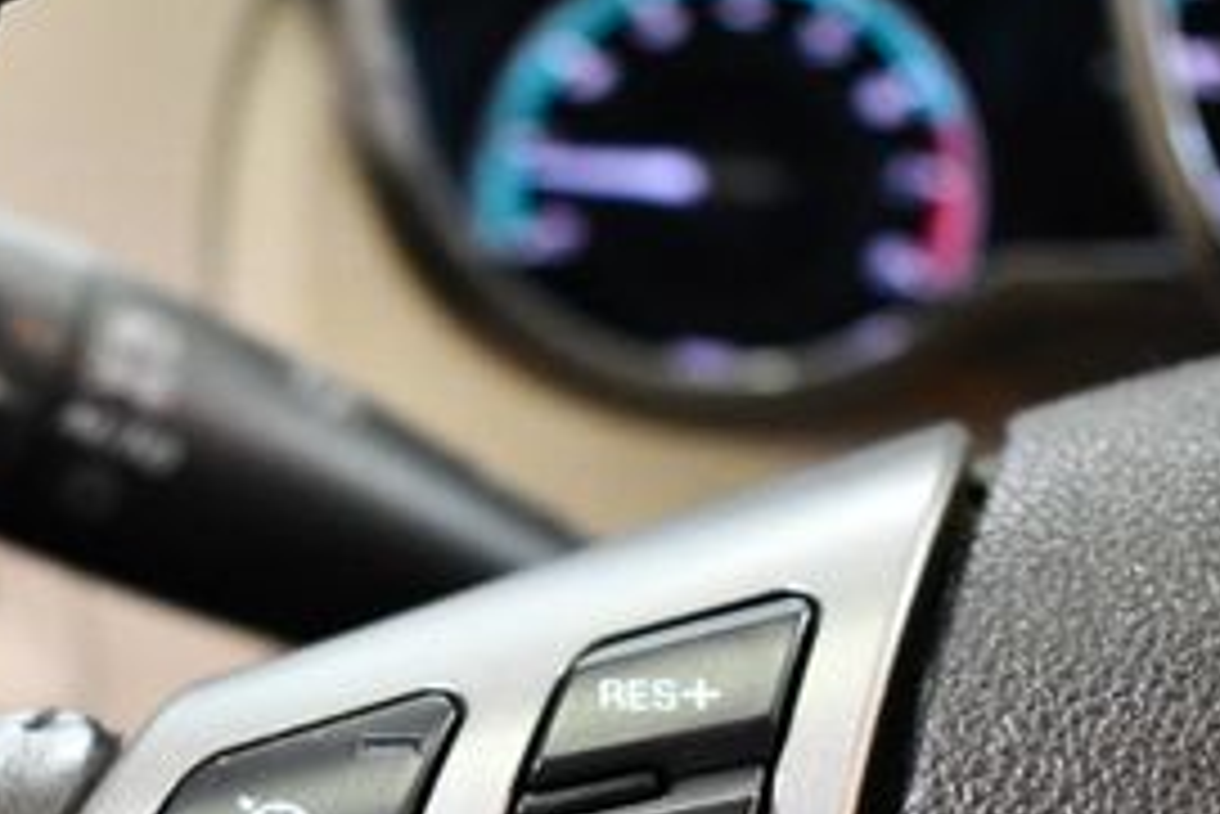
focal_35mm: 85
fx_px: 2882
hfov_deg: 23.8
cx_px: 374
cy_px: 922
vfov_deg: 15.6
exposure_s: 1/80
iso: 3200
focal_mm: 18
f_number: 3.5
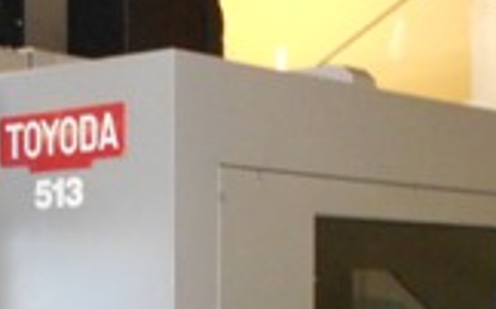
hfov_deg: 18.1
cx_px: -104
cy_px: 382
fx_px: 1472
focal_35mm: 109
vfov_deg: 11.7
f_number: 3.2
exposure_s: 1/25
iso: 400
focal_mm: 4.6
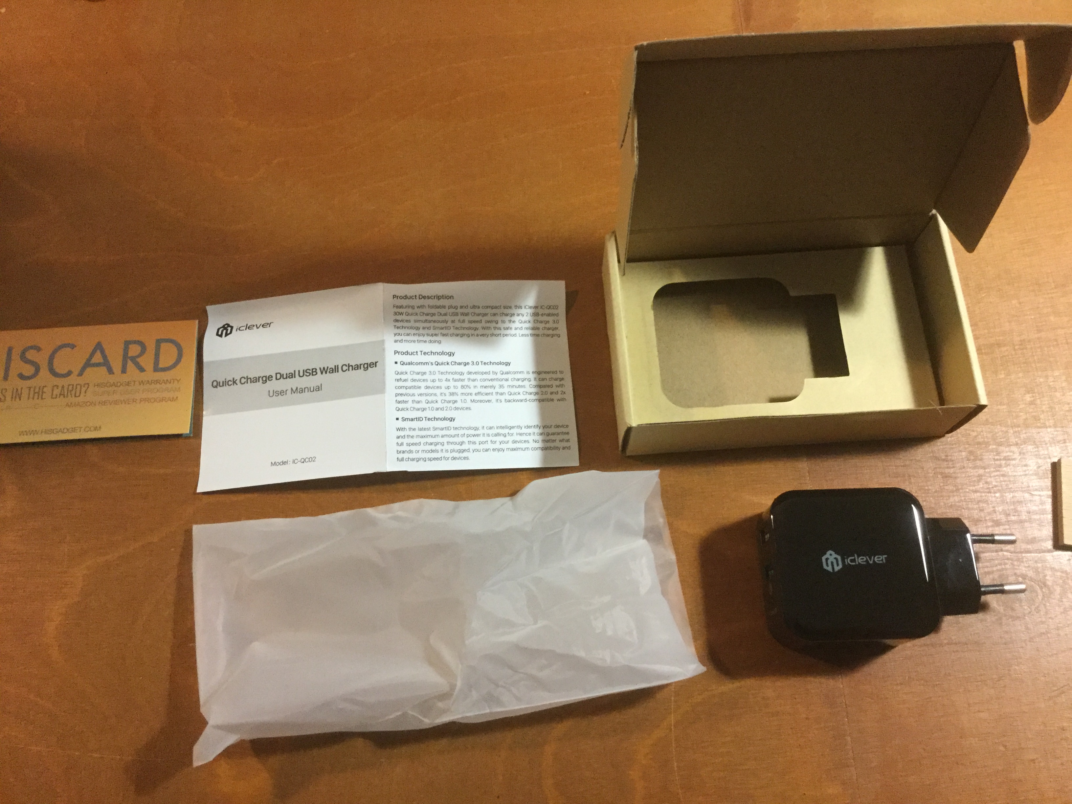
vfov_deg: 45.4
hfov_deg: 58.4
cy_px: 402
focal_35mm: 31
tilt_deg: -69.3
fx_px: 960
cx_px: 536
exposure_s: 1/25
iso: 200
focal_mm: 3.3
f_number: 2.4
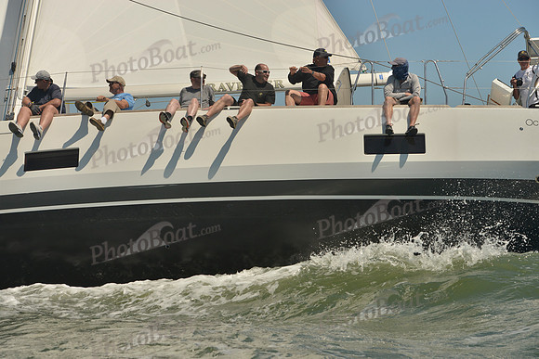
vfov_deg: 19.5
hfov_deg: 28.8
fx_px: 1048
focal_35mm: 70
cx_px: 270
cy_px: 180
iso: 280
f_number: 9
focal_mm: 70
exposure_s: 1/1000
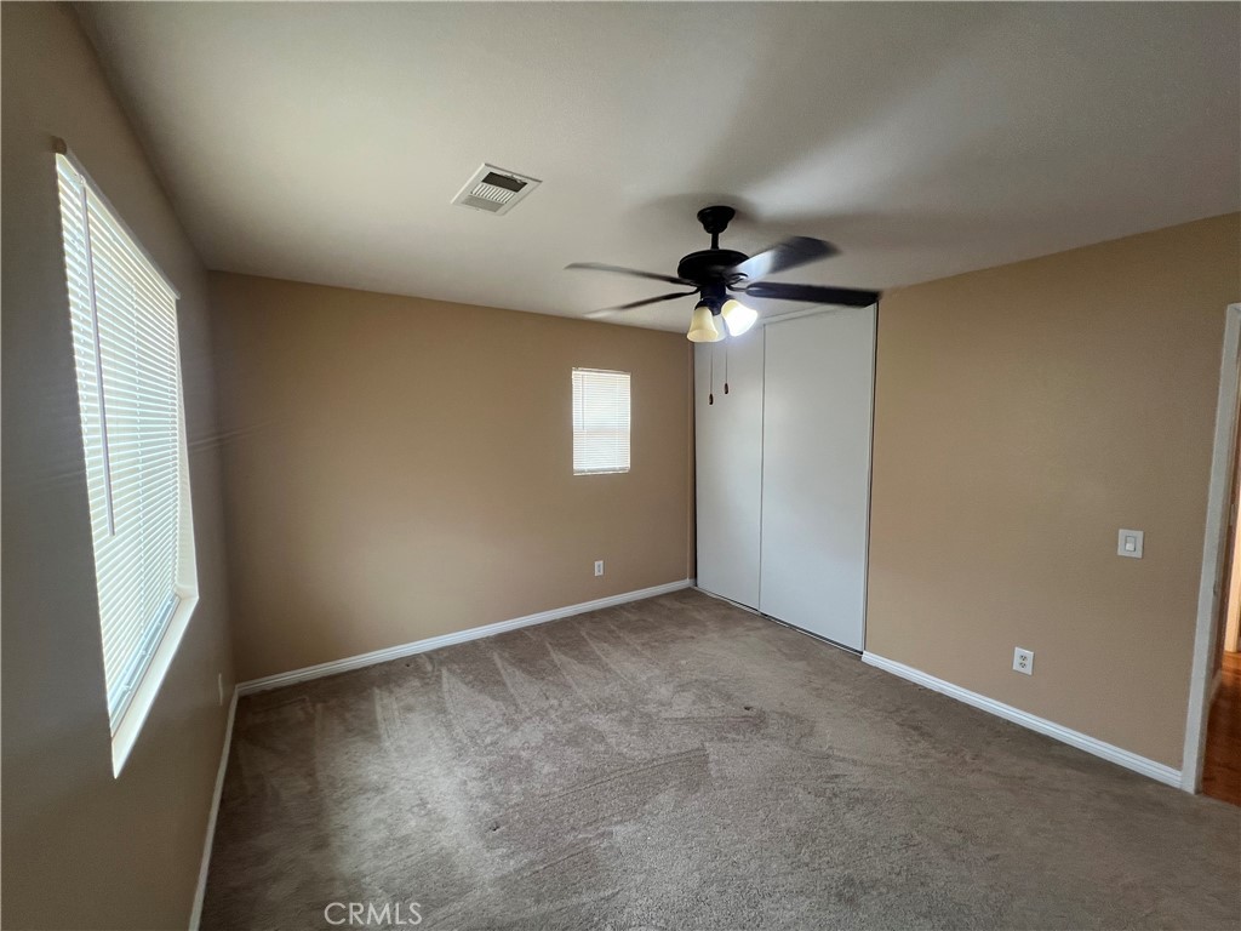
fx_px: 466
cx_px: 620
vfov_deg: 89.9
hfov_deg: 106.2
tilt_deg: -5.2
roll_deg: +0.3
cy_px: 466
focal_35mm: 13
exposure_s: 1/60
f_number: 1.8
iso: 125
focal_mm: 1.57
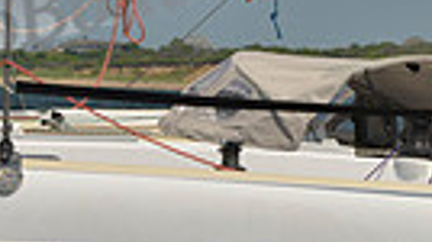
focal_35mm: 477
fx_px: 5457
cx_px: 438
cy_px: 140
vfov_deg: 2.5
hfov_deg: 4.5
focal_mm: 105
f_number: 9
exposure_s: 1/800
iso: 400
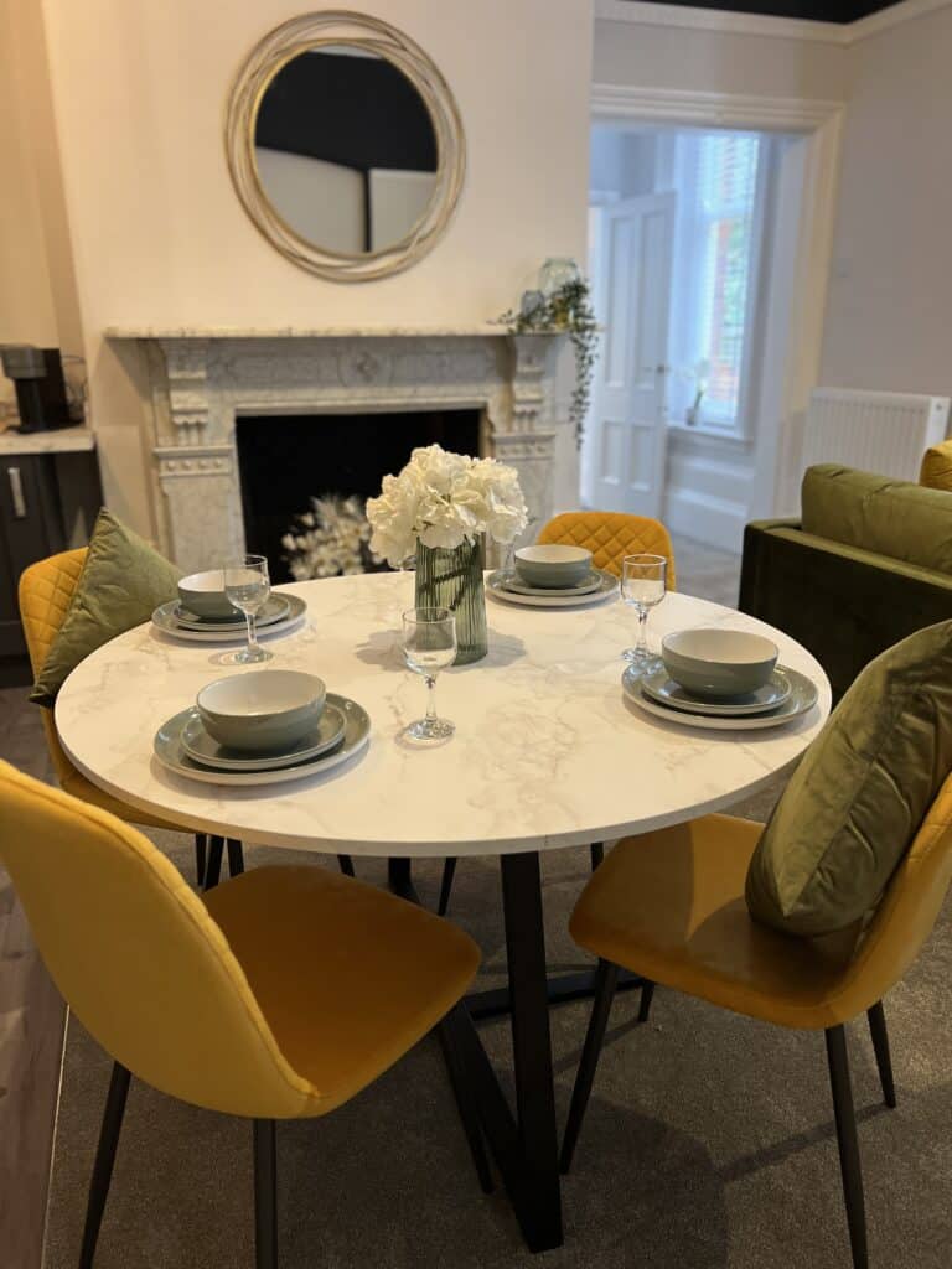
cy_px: 634
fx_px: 953
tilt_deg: -17.8
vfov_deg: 67.3
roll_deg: +0.1
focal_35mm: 26
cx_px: 476
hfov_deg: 53.1
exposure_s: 1/50
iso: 250
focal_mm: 5.7
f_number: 1.5
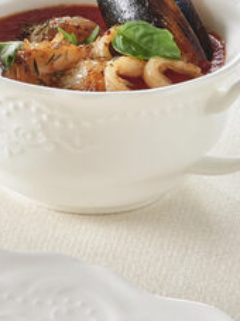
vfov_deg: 4.7
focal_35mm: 421
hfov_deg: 3.5
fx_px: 3896
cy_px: 434
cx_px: -194
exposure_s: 1/125
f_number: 16
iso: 2500
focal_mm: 110
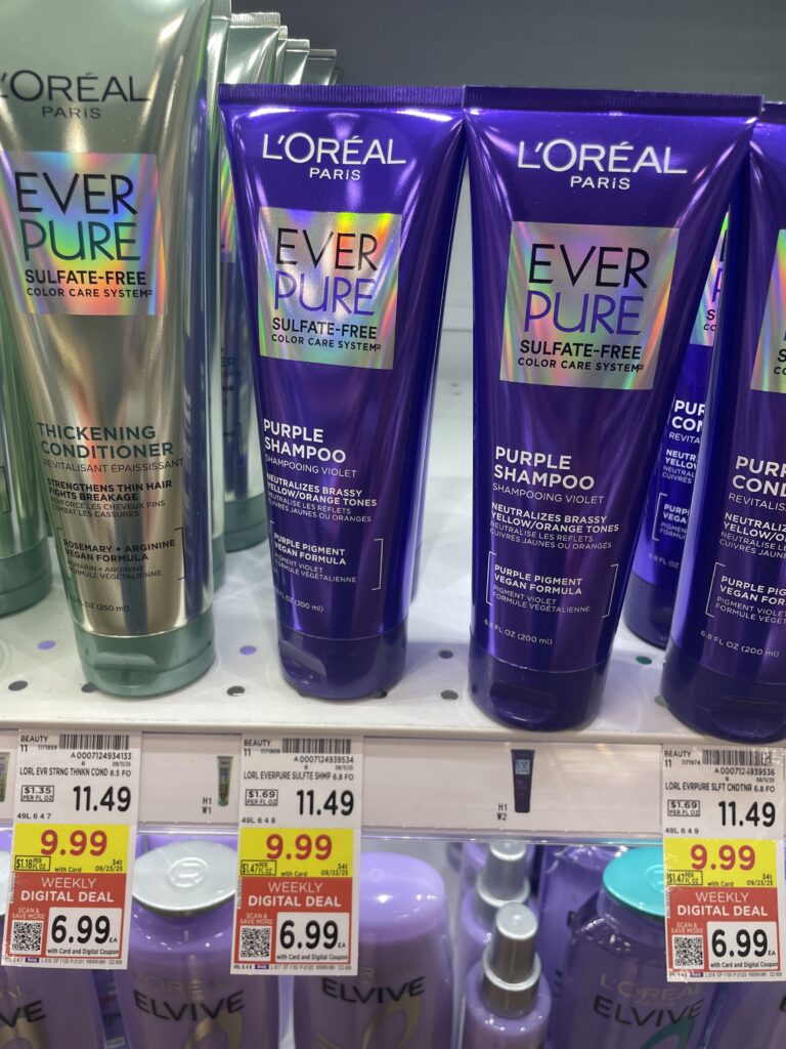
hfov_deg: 53.1
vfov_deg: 67.3
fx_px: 787
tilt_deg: -26.2
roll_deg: -1.2
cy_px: 524
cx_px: 393
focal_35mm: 26
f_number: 1.6
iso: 80
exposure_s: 1/120
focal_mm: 4.2
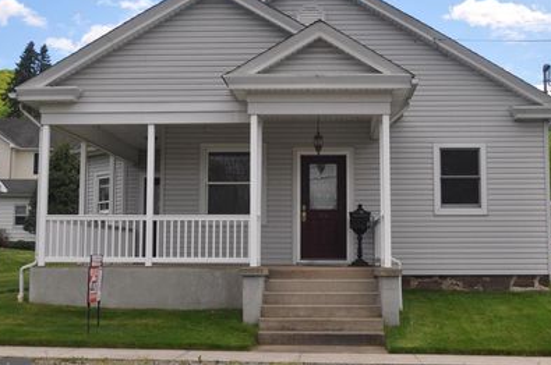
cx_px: 305
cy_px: 152
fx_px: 871
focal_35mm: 57
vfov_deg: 23.7
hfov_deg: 35.1
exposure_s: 1/320
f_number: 9
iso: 200
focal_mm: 30
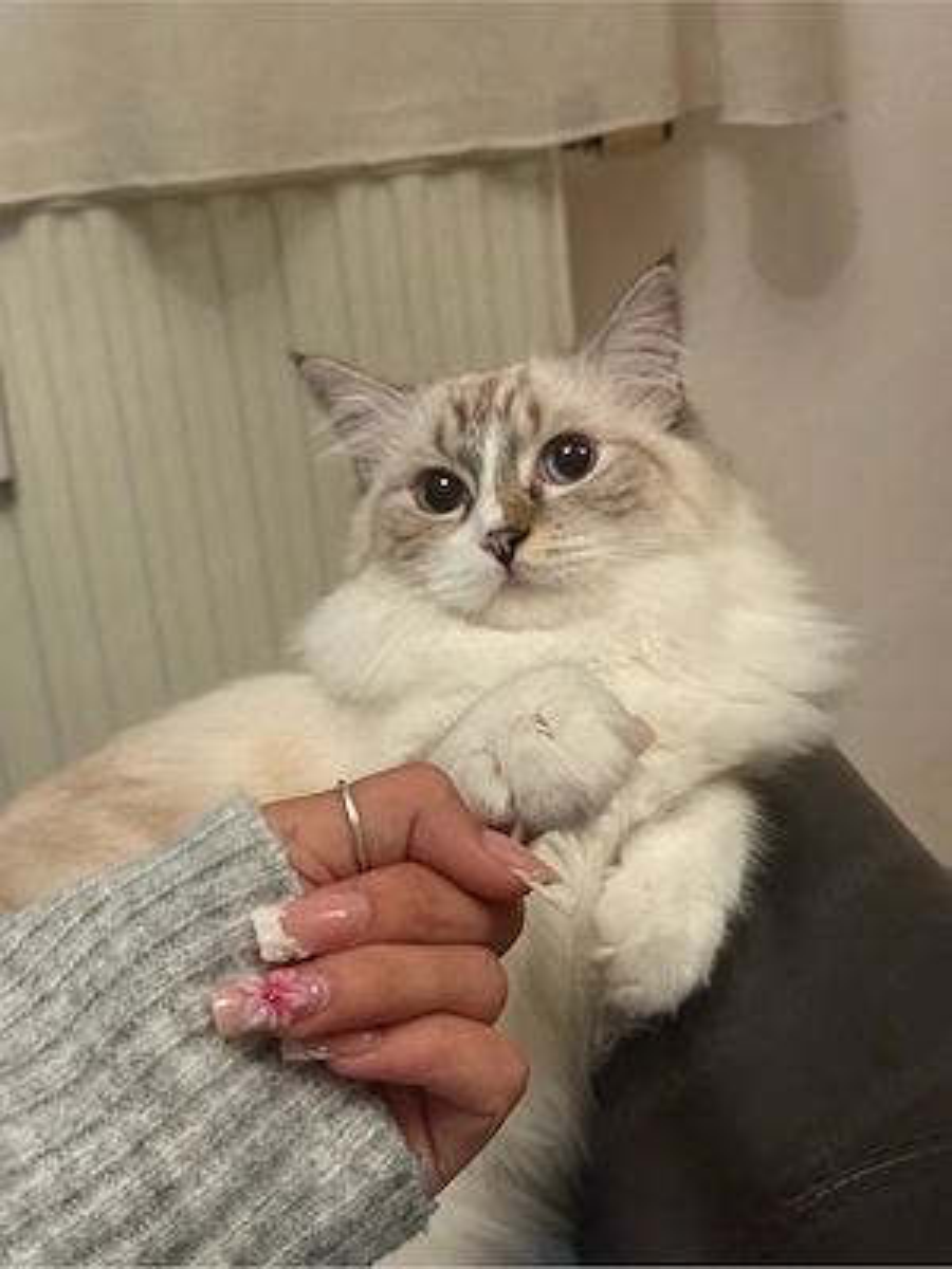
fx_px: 1760
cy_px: 634
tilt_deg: -18.6
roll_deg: +4.5
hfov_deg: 30.3
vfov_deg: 39.7
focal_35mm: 48
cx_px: 476
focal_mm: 6.76
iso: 500
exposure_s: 1/30
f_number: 1.78
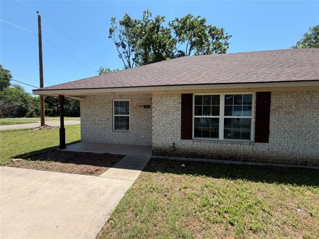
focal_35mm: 14
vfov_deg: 85.7
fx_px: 129
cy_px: 120
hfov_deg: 102.1
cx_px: 160
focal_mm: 2.22
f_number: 2.2
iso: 32
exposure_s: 1/770
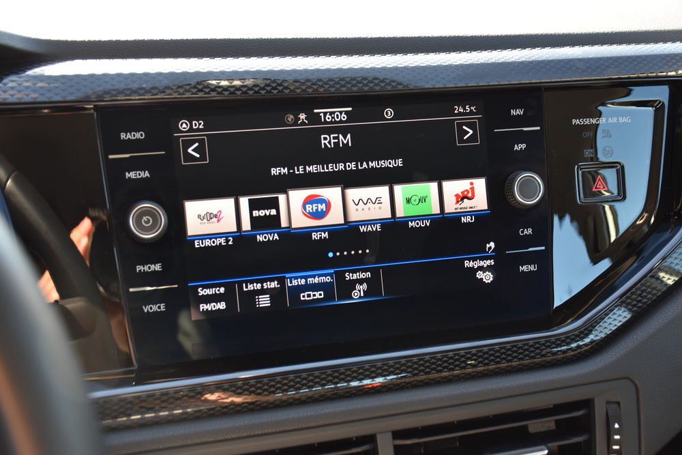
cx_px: 341
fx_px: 909
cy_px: 228
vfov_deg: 28.1
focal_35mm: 48
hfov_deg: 41.1
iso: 400
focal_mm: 32
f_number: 4.5
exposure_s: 1/80
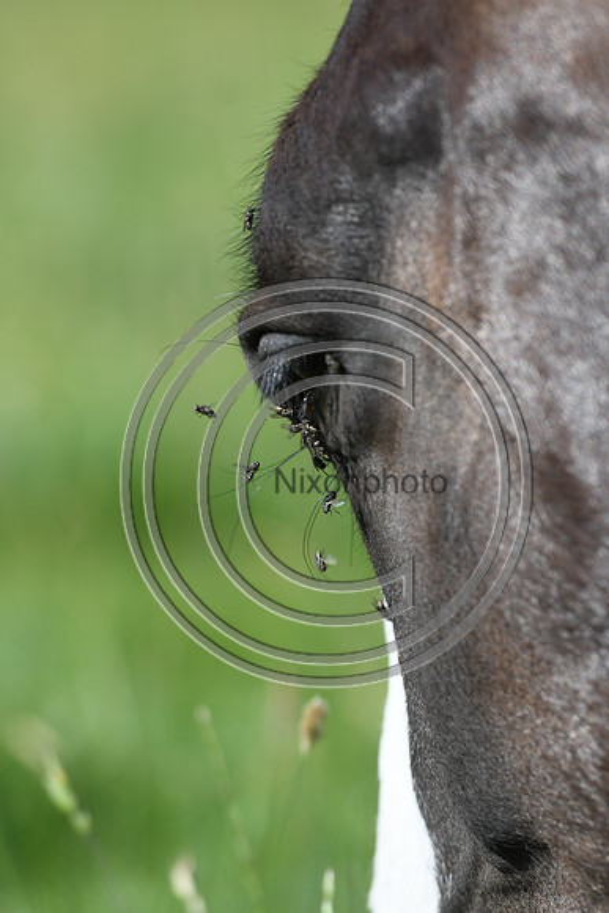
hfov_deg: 4.6
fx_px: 7607
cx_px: 304
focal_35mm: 300
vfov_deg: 6.9
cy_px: 456
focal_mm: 200
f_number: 3.5
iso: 140
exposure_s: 1/1250
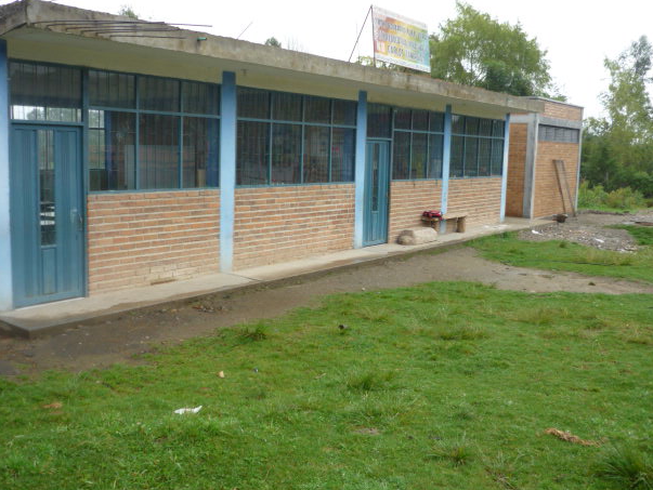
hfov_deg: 52.6
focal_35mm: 35
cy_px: 231
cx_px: 310
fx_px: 661
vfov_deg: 40.7
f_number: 2.8
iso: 100
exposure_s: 1/125
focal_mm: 5.5
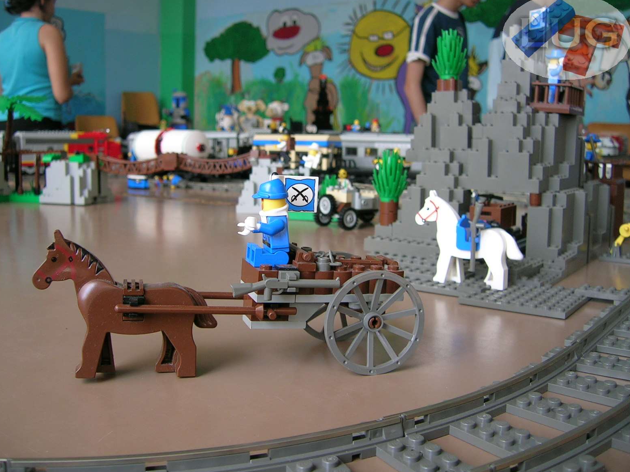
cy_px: 233
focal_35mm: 36
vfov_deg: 39.7
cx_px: 311
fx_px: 655
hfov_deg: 51.4
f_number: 2.8
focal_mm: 5.4
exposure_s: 1/109
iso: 50
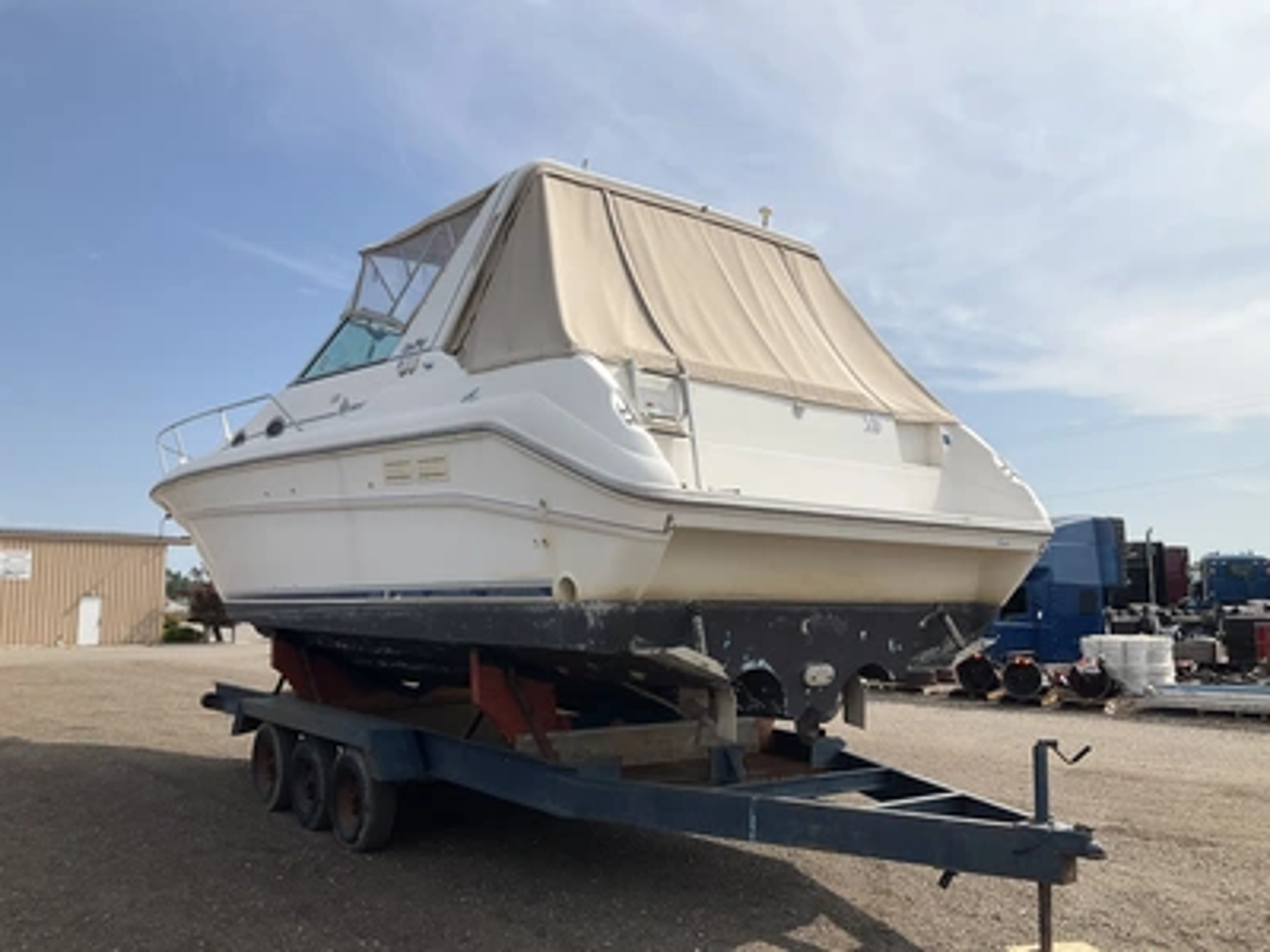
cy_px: 476
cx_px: 635
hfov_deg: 61.7
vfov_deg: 48.2
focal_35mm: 29
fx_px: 1064
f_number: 1.8
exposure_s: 1/3125
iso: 25
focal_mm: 3
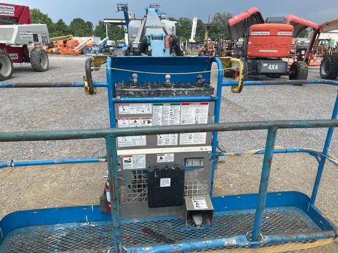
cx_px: 169
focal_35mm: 26
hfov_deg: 67.3
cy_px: 126
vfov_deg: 53.1
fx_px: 254
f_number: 1.5
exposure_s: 1/2994
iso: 50
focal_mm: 5.7
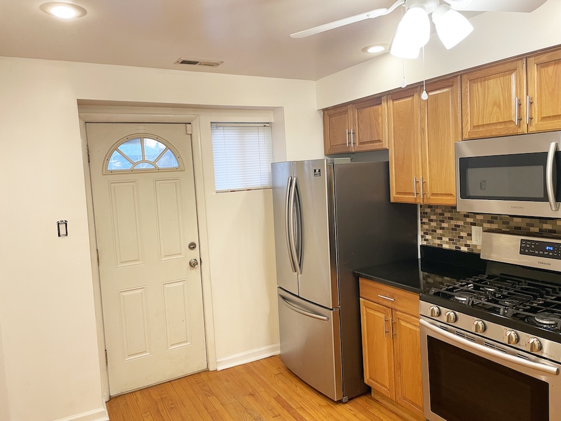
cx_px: 280
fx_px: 421
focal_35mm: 26
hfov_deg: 67.3
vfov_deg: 53.1
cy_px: 210
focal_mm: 4.2
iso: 100
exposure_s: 1/60
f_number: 1.6
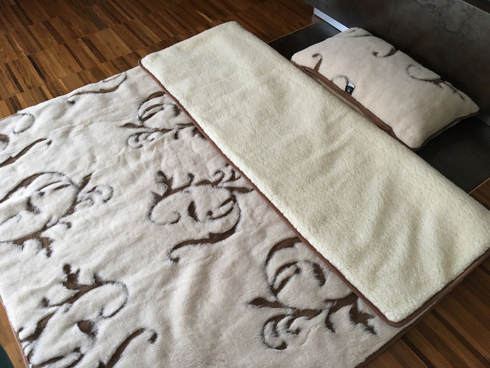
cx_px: 245
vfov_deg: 48.2
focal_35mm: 29
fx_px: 411
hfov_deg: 61.7
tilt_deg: -51.6
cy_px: 184
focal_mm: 4.15
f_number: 2.2
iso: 125
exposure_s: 1/33
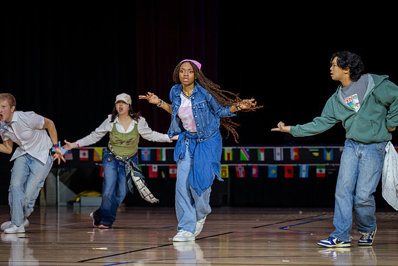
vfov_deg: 8.6
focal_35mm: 160
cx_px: 199
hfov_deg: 12.8
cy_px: 138
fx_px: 1773
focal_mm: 155
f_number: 4
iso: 1000
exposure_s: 1/100
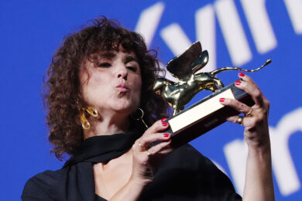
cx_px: 151
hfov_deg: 13.7
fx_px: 1258
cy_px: 100
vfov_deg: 9.1
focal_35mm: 150
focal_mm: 150
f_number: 4
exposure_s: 1/320
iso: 5000
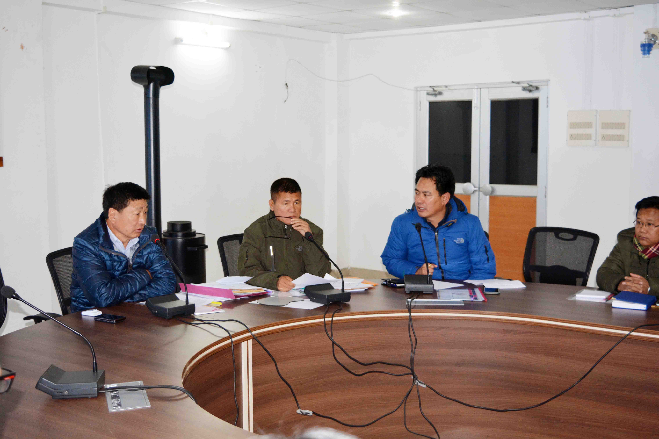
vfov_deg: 29.9
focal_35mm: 45
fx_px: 824
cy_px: 220
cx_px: 330
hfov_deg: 43.6
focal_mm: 30
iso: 1000
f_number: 4.2
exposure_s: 1/60
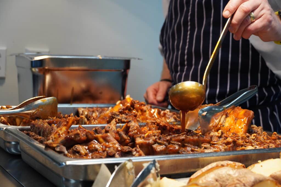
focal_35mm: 64
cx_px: 140
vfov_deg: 21.1
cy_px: 94
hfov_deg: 31.2
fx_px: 503
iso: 800
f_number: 5
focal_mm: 43
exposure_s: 1/160
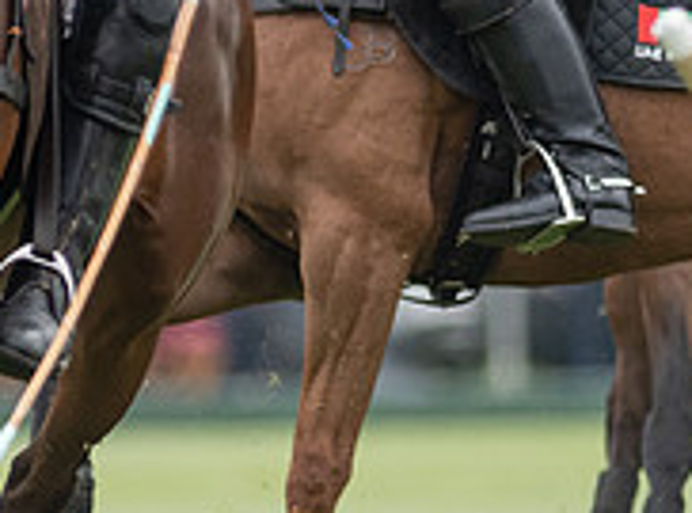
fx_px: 36757
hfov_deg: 1.1
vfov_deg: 0.8
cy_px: -38
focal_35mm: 1846
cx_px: 148
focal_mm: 300
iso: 640
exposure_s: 1/4000
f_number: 2.8
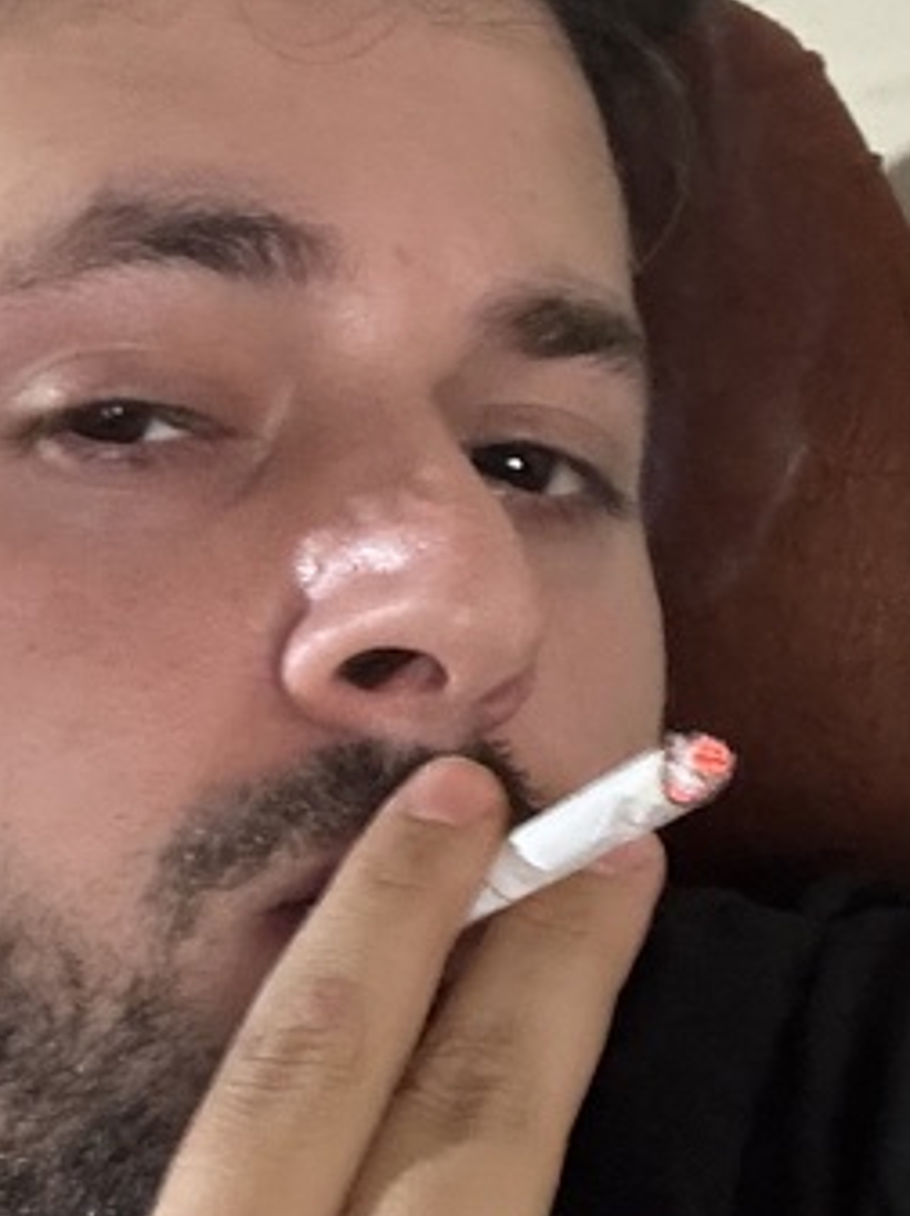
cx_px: 228
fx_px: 2880
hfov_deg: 17.9
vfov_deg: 23.4
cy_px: 1018
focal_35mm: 82
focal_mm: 2.69
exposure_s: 1/19
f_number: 1.9
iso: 640
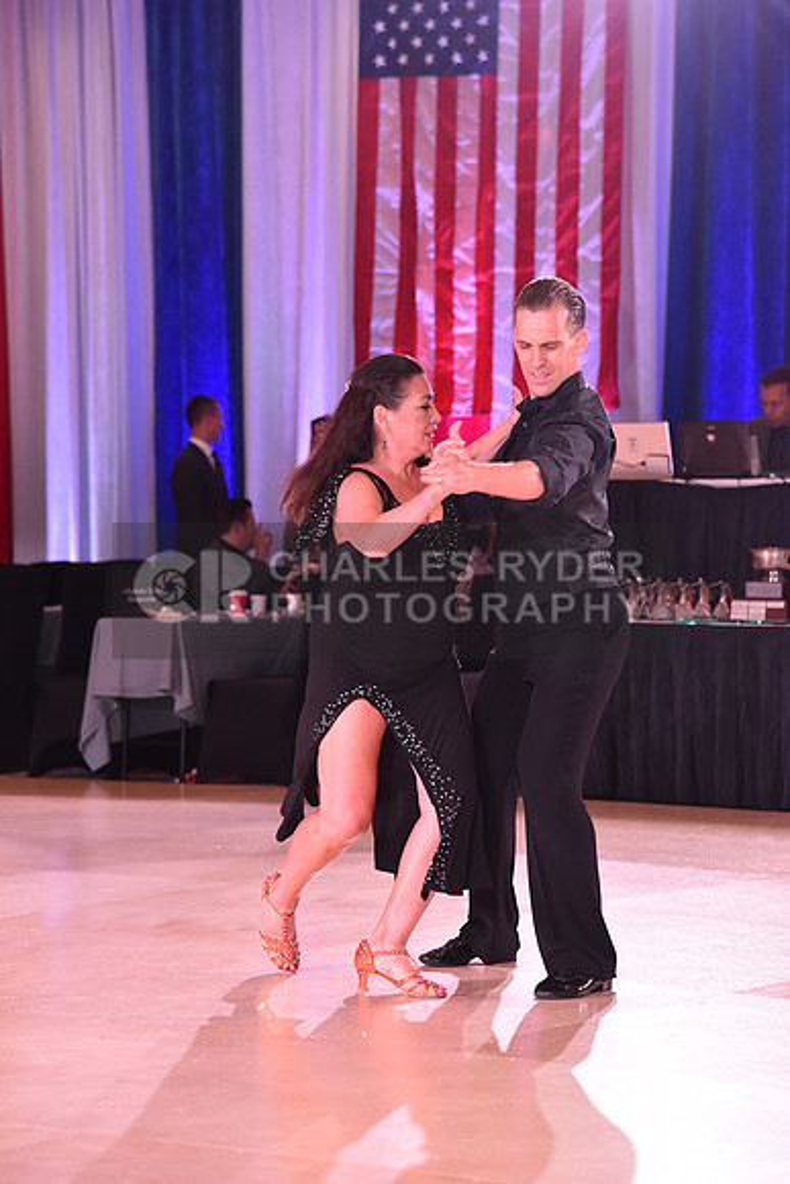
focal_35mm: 120
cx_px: 395
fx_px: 3947
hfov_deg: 11.4
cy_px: 592
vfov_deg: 17.1
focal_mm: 120
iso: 2500
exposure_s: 1/250
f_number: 5.6
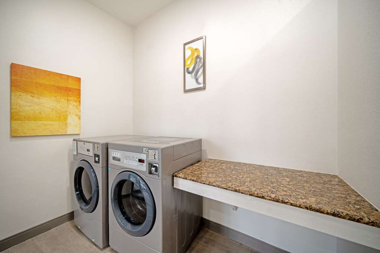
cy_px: 126
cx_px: 190
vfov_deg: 85.4
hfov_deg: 108.3
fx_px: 137
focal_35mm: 13
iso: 200
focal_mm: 13
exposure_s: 1
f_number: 10
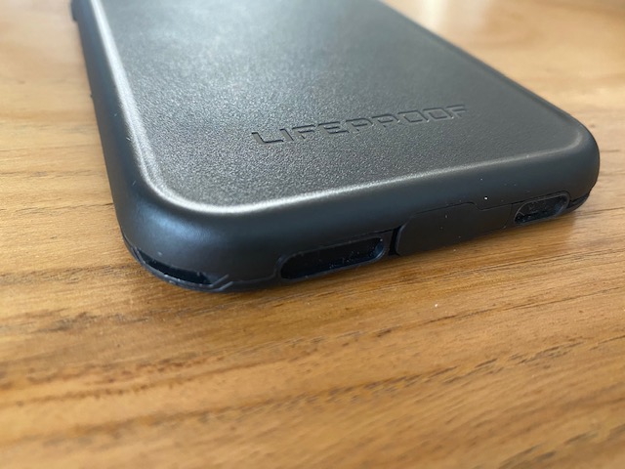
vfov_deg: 53.1
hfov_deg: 67.3
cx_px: 312
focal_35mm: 26
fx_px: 469
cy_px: 234
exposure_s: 1/60
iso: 250
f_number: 1.8
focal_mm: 4.25
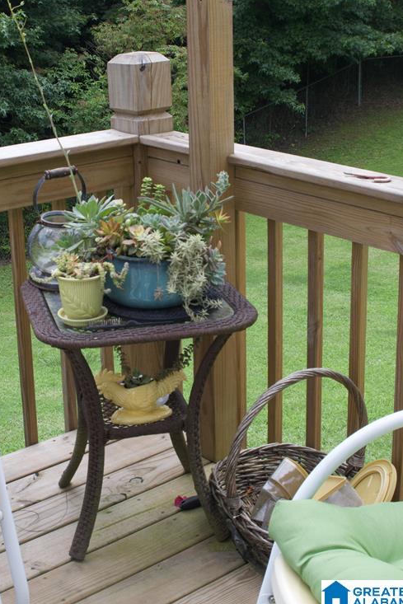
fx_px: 923
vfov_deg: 36.0
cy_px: 222
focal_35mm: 55
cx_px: 157
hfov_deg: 24.6
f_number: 8
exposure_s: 1/250
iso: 400
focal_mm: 28
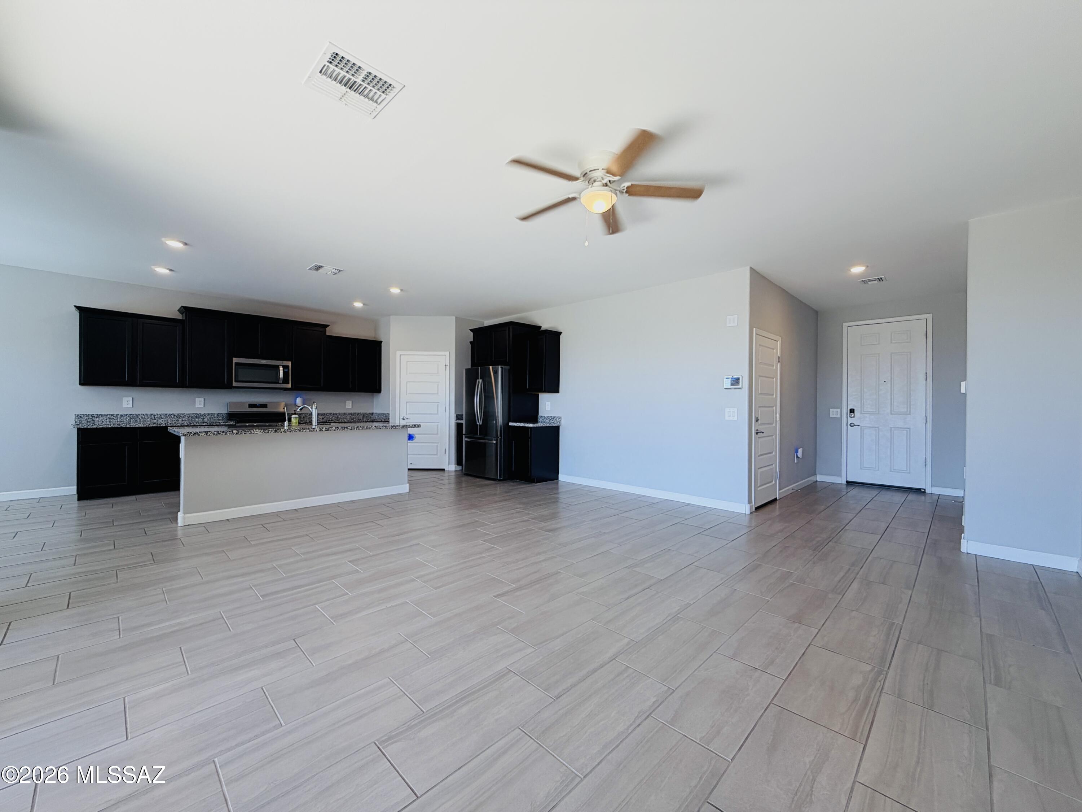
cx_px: 541
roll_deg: -1.4
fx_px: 438
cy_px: 406
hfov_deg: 102.1
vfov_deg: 85.7
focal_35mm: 14
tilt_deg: +0.2
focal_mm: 2.22
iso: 64
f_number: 2.2
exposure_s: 1/120
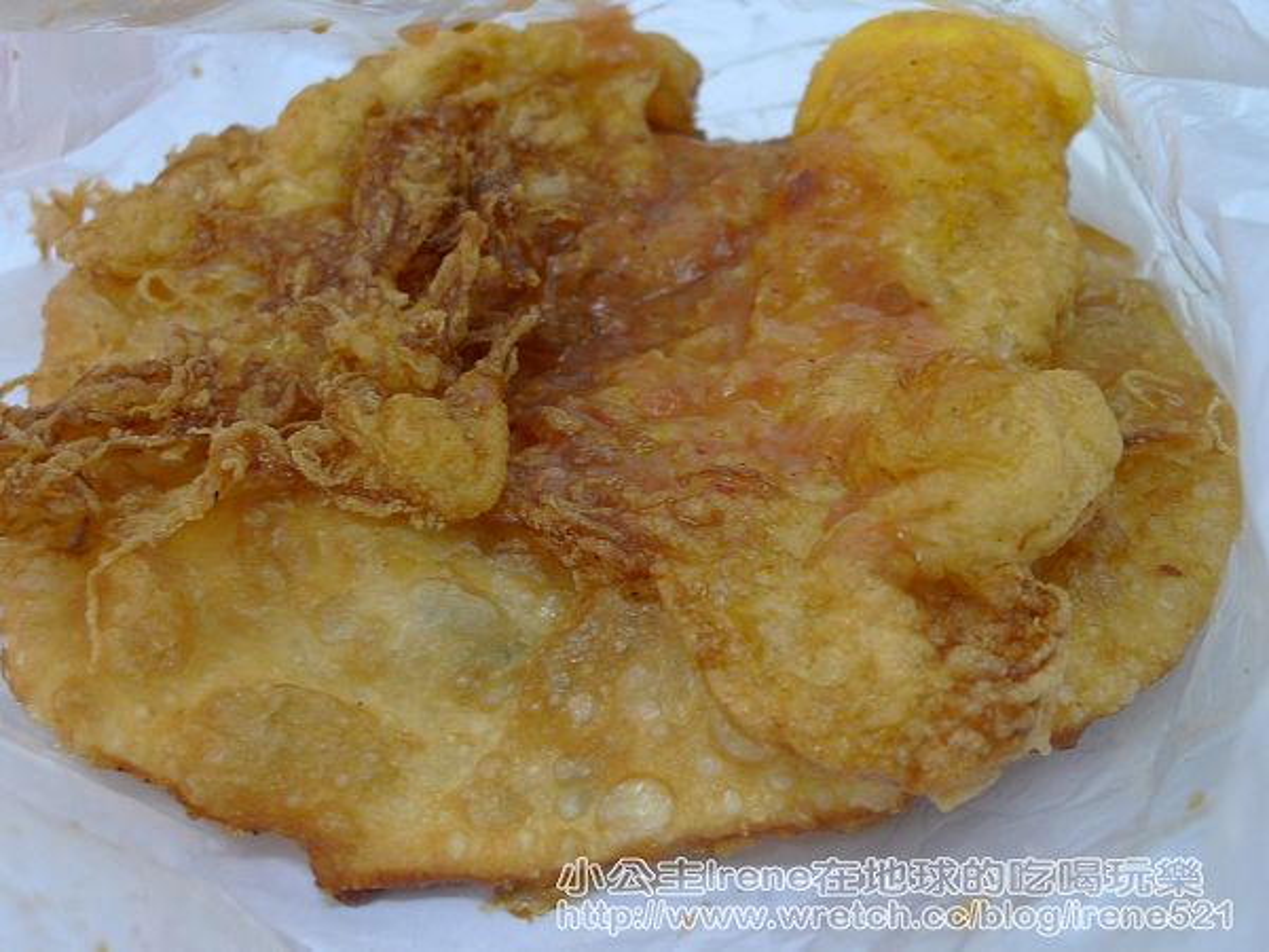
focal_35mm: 47
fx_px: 1723
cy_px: 476
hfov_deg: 40.4
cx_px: 634
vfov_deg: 30.9
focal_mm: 5.4
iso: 160
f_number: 2.1
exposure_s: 1/30
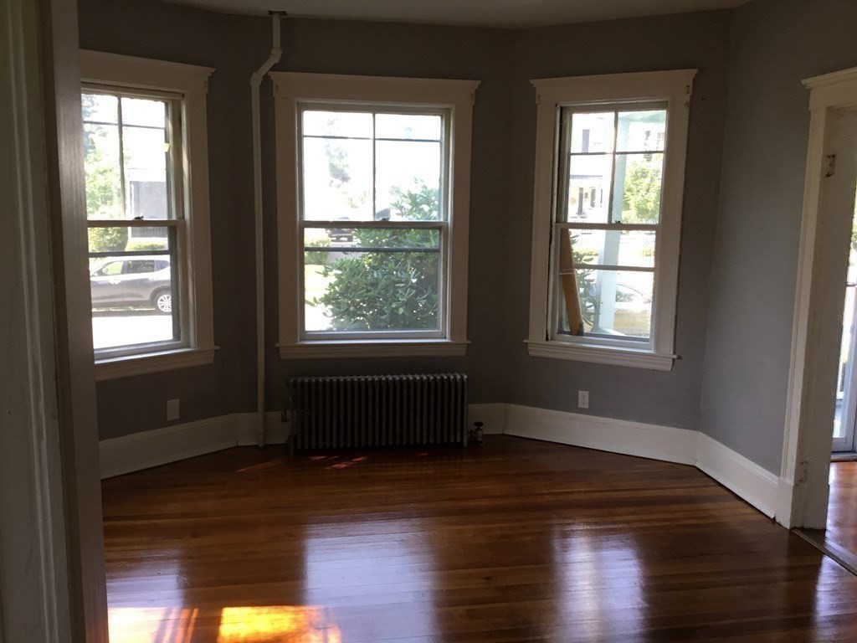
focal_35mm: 31
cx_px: 428
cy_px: 322
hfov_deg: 58.4
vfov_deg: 45.4
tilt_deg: -9.3
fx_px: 767
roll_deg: -0.7
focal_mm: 3.3
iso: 32
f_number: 2.4
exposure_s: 1/60
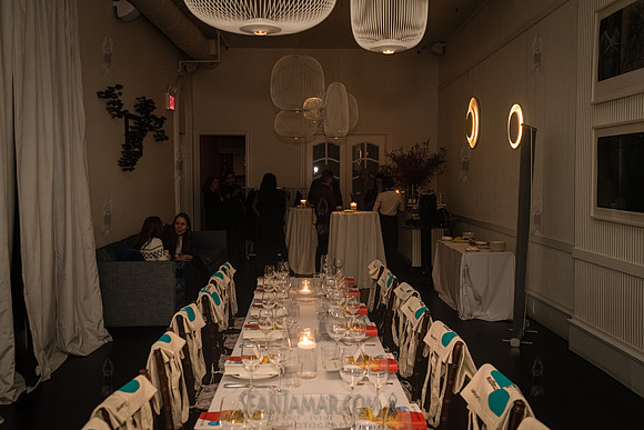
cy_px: 215
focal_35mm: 36
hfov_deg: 53.7
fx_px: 636
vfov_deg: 37.3
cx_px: 322
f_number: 4.5
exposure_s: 1/320
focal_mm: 35
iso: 6400
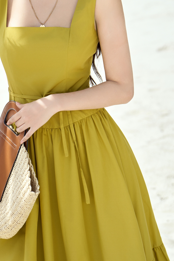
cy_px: 92
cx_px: 19
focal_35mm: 143
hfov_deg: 9.6
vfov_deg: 14.3
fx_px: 1036
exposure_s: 1/640
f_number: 3.5
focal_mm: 67
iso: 100
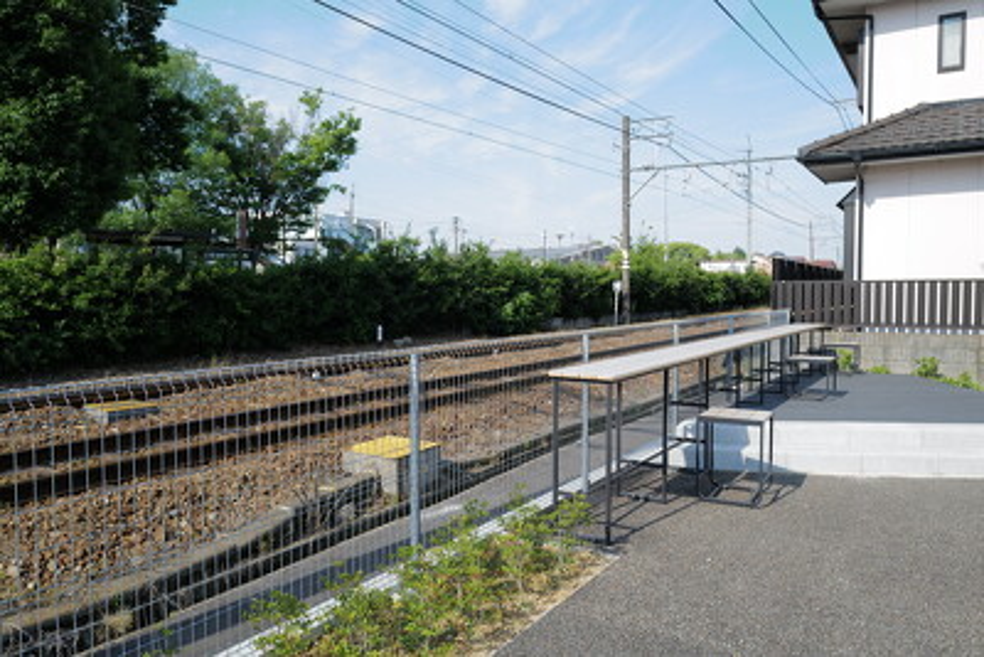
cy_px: 328
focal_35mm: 28
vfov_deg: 46.4
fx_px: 766
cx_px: 492
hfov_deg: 65.5
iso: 100
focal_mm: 28
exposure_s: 1/400
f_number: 4.5
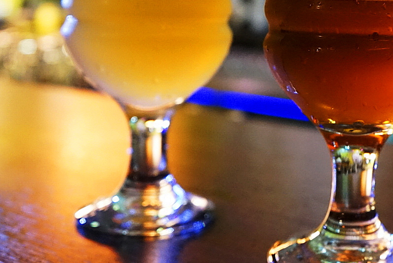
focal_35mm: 67
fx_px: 732
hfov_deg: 28.7
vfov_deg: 20.1
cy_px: 54
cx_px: 367
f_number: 4.5
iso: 6400
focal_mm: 33
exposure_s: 1/100
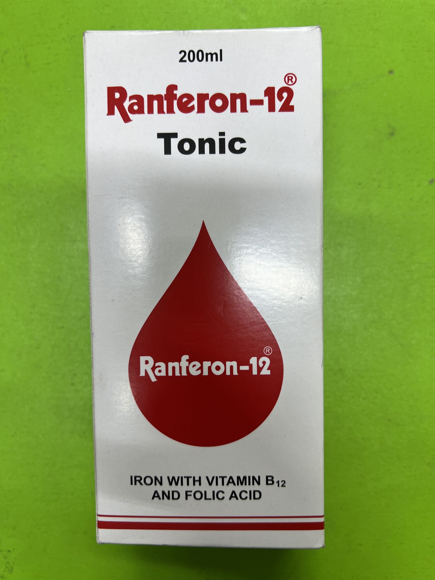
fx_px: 436
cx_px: 218
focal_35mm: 26
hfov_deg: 53.1
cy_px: 290
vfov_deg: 67.3
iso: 40
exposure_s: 1/100
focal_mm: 5.7
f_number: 1.5
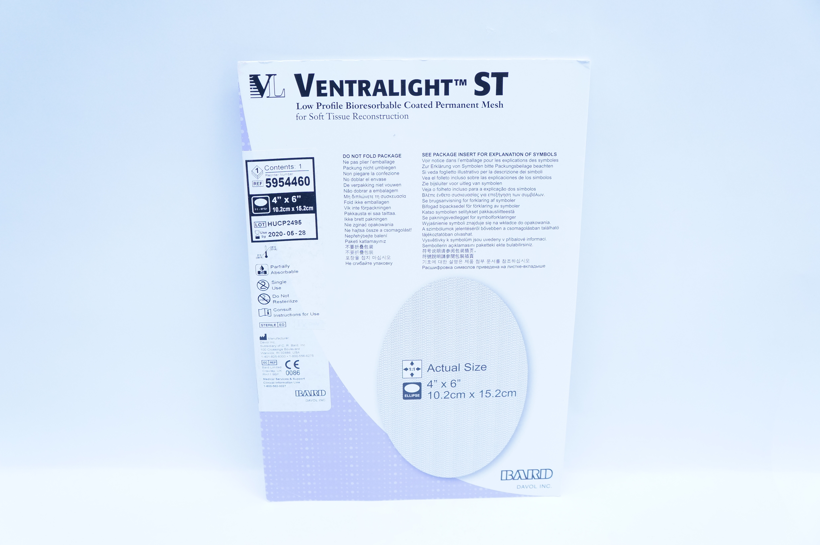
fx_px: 819
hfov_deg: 53.2
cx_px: 410
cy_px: 272
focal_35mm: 36
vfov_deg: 36.8
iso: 800
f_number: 4.5
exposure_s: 1/200
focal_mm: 24
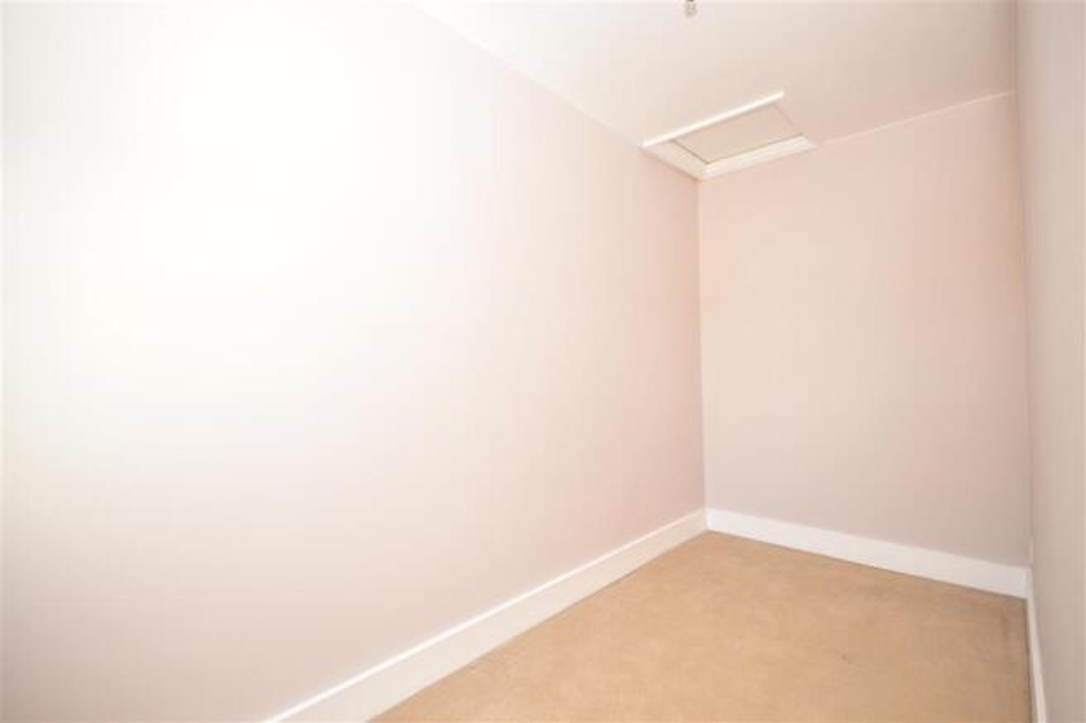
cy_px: 362
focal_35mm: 15
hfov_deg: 100.4
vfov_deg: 77.3
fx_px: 452
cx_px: 543
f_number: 5
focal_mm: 10
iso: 400
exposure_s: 1/60
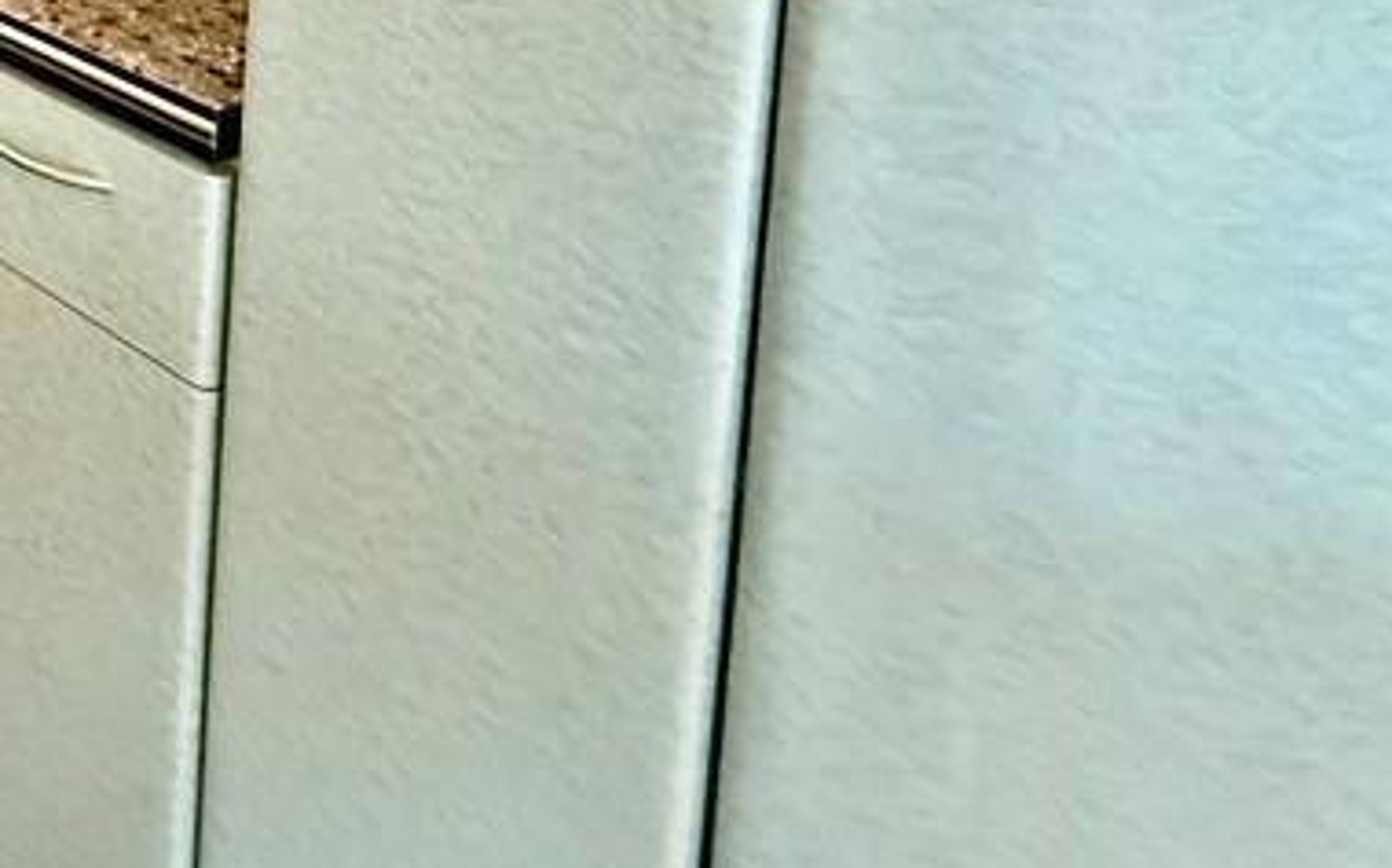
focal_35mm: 40
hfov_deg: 39.3
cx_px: -176
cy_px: -403
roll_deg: -2.2
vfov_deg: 25.1
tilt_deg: -6.3
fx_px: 1517
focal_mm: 2.22
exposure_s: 1/60
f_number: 2.2
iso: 800
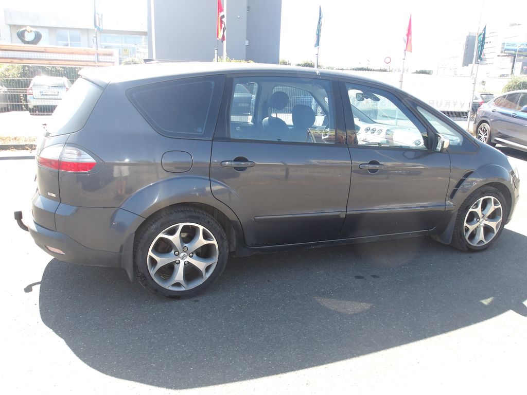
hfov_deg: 65.3
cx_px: 264
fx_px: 411
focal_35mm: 27
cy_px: 198
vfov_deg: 51.4
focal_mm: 4.9
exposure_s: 1/210
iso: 100
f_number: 3
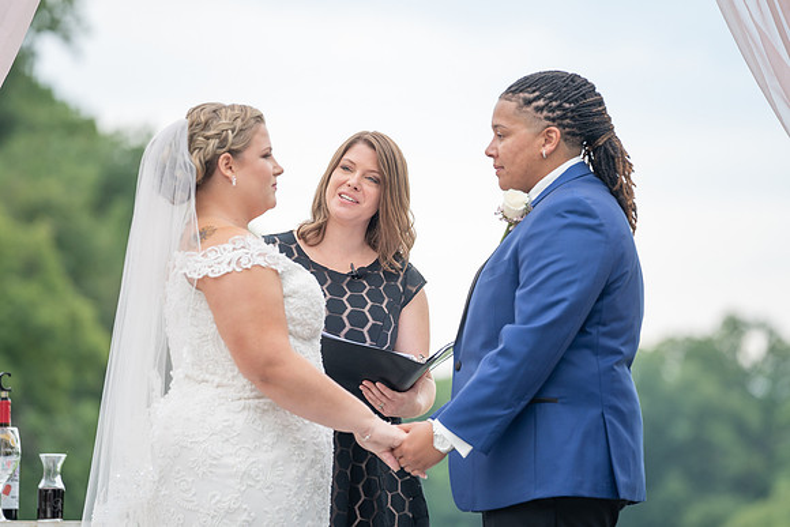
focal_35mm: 202
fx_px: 4429
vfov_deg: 6.8
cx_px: 402
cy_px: 269
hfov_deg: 10.2
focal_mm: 198
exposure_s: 1/200
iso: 125
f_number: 4
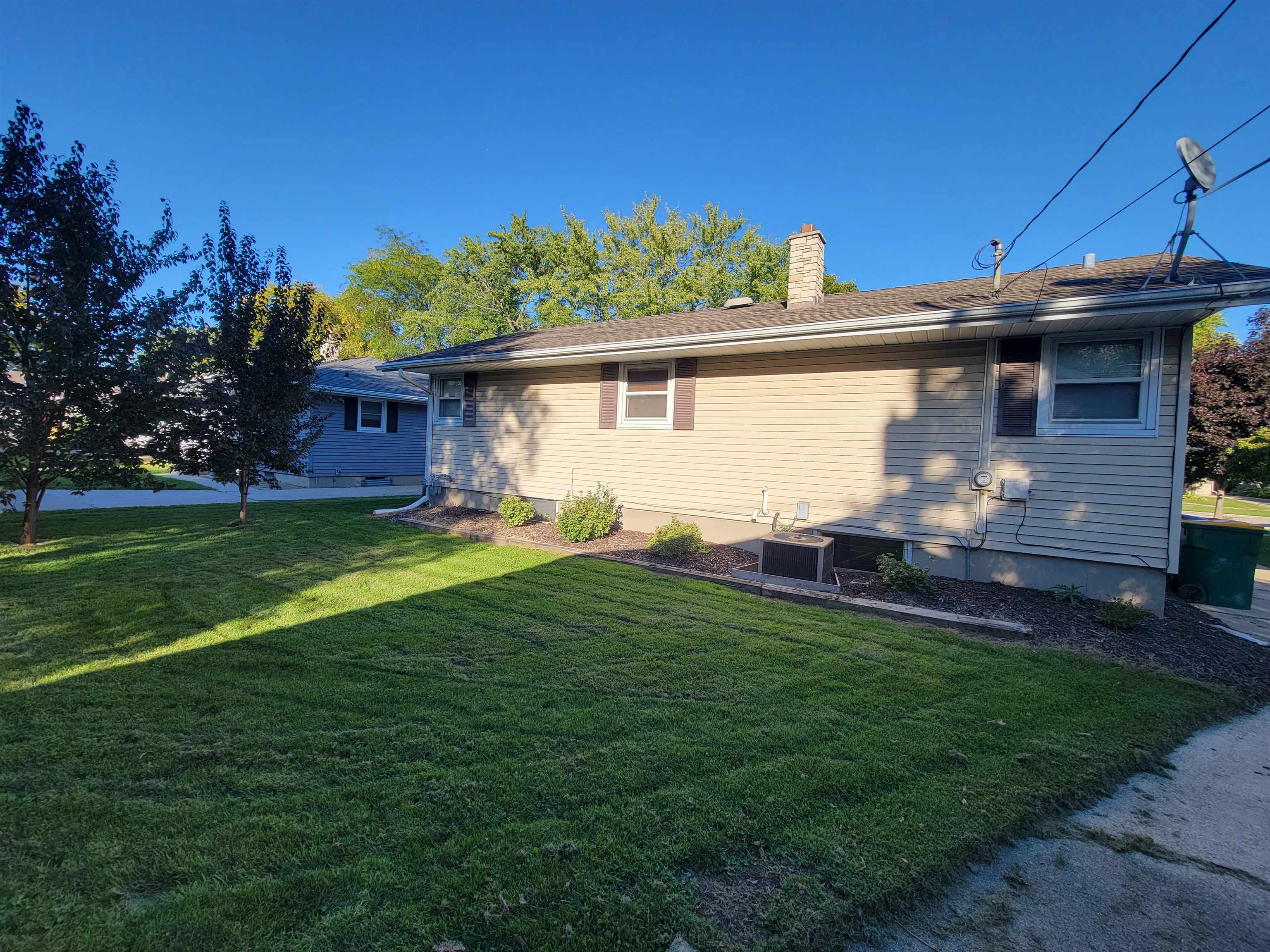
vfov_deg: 89.9
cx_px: 635
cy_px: 476
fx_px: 477
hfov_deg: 106.2
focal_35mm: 13
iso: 50
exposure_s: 1/505
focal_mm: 2.2
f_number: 2.2
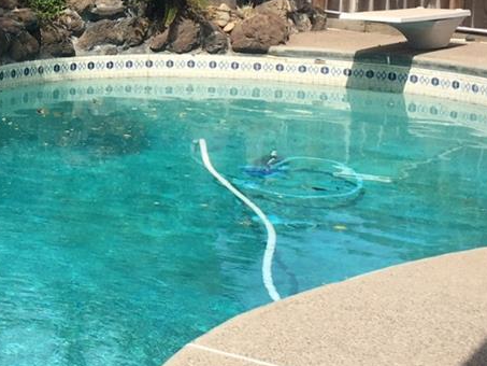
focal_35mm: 96
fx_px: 1351
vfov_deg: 15.3
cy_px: 45
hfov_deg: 19.6
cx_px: -34
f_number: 2.2
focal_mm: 4.15
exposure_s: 1/1350
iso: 25
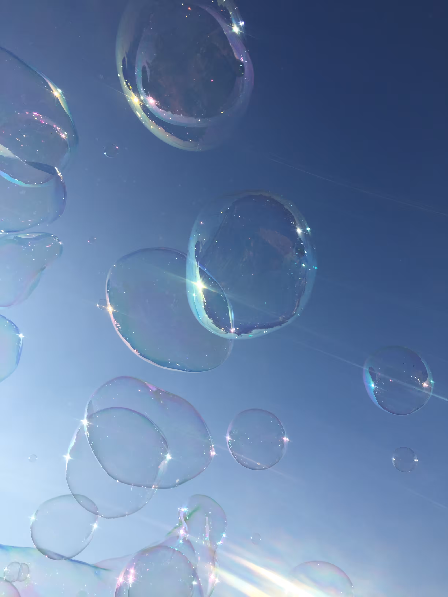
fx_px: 500
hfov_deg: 48.2
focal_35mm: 29
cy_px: 298
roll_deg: +0.6
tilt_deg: +42.4
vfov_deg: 61.7
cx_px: 224
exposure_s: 1/2825
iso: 32
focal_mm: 4.15
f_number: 2.2
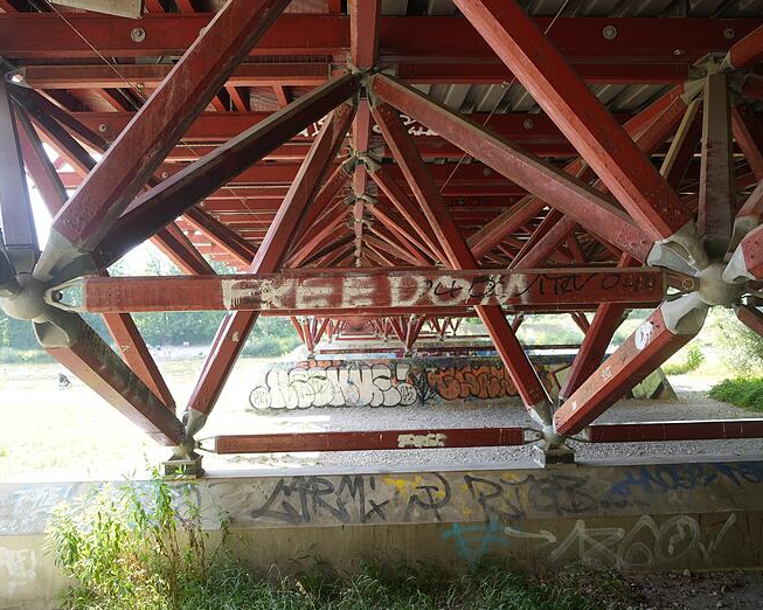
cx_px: 377
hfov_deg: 62.2
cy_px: 296
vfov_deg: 51.5
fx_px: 632
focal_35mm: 28
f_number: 4
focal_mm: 24
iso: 125
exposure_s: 1/60
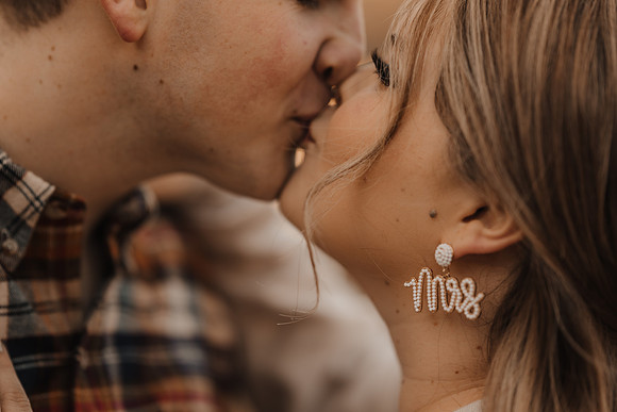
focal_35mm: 105
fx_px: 1800
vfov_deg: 13.0
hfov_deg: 19.5
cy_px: 206
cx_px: 308
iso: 160
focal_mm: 105
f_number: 1.6
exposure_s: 1/800
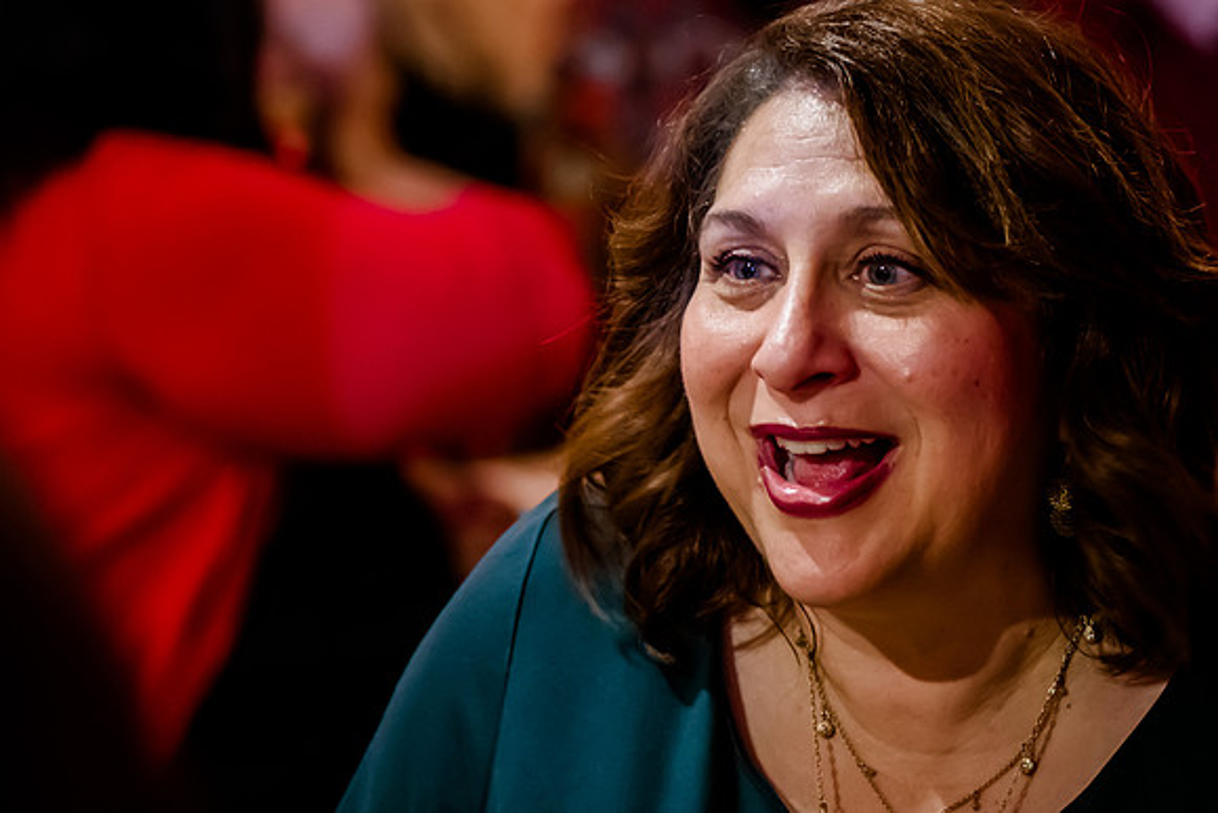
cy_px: 448
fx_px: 6972
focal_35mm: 206
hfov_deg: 10.0
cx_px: 631
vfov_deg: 6.7
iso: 4000
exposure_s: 1/50
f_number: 2.8
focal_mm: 105
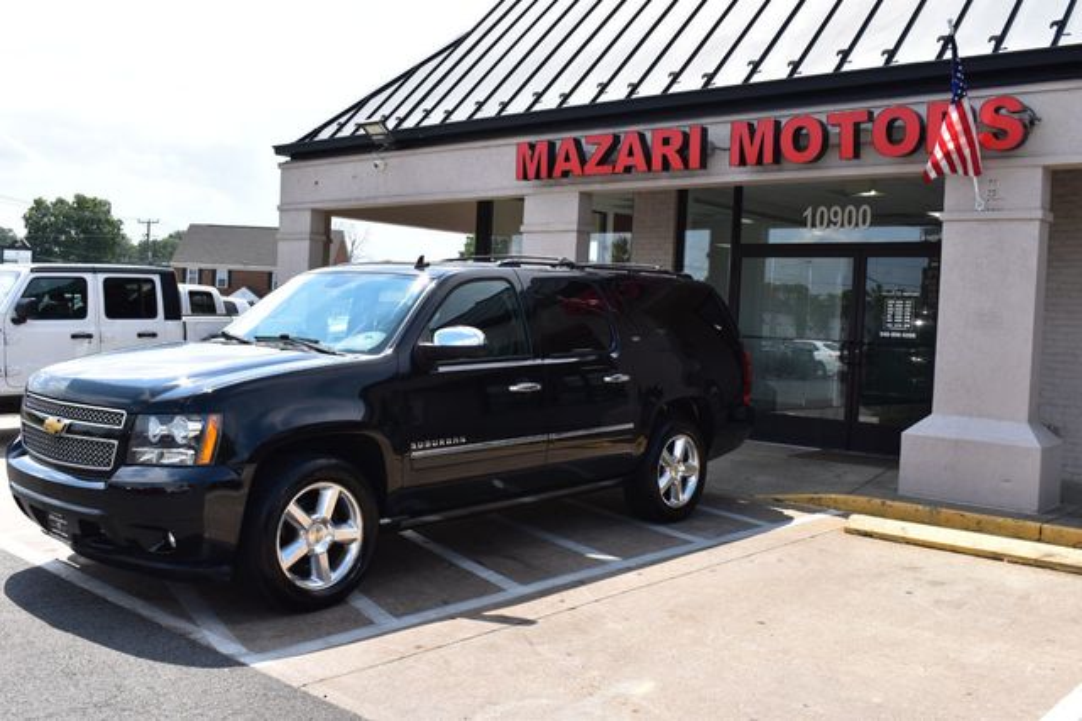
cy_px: 360
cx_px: 541
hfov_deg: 53.2
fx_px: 1081
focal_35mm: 36
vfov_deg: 36.8
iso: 400
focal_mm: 24
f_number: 11
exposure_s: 1/400
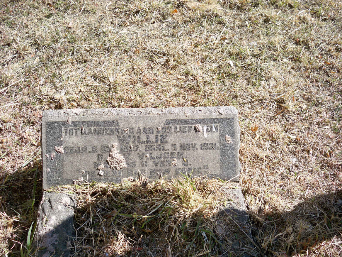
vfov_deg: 40.7
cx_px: 171
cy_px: 128
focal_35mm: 35
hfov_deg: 52.6
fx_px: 346
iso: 80
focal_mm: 6.3
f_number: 3.1
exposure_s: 1/500
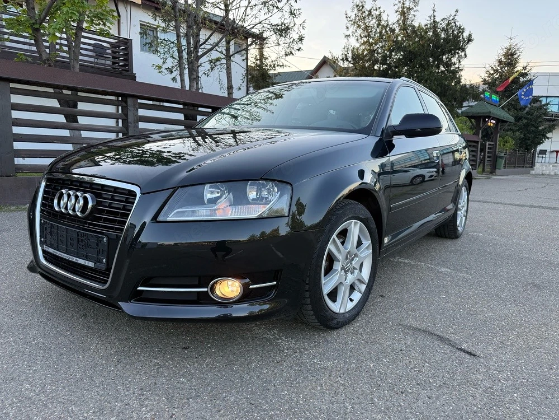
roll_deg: -1.9
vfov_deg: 56.8
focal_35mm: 24
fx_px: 388
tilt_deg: -6.9
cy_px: 210
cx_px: 280
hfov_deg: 71.6
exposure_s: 1/298
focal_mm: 6.76
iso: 80
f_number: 1.78
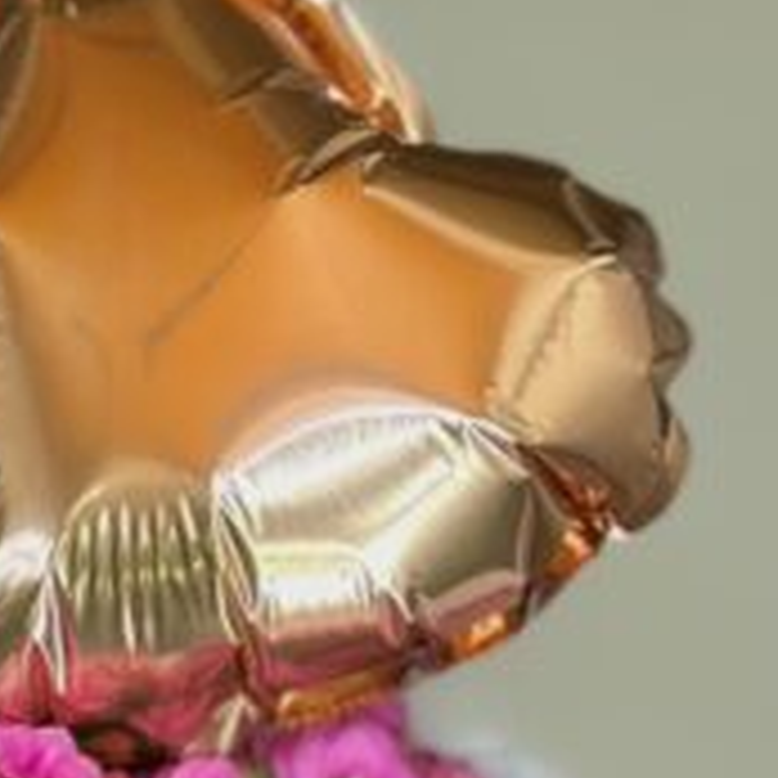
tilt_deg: -12.7
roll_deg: +0.6
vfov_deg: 6.8
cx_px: 4
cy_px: 1282
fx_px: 6382
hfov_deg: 7.0
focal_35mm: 251
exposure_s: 1/359
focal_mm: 6.86
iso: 80
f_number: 1.78
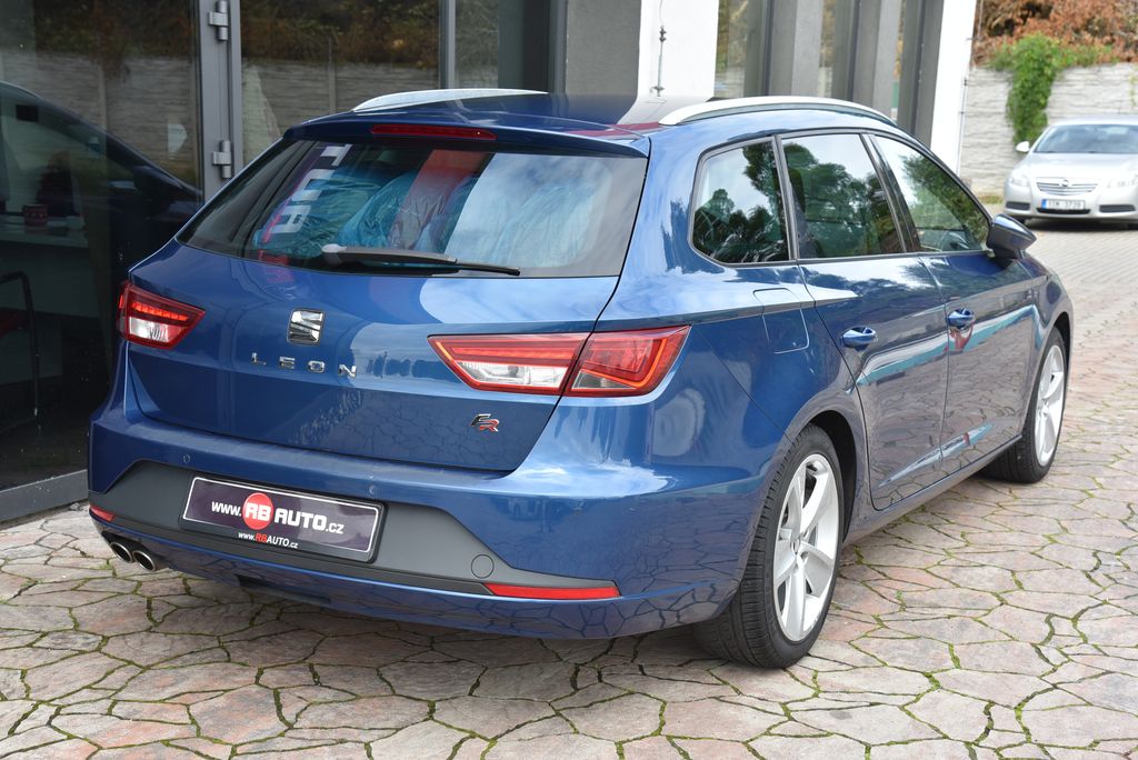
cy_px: 380
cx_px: 569
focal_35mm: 50
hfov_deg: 39.6
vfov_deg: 27.0
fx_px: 1581
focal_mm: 50
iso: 500
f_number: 7.1
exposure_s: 1/200
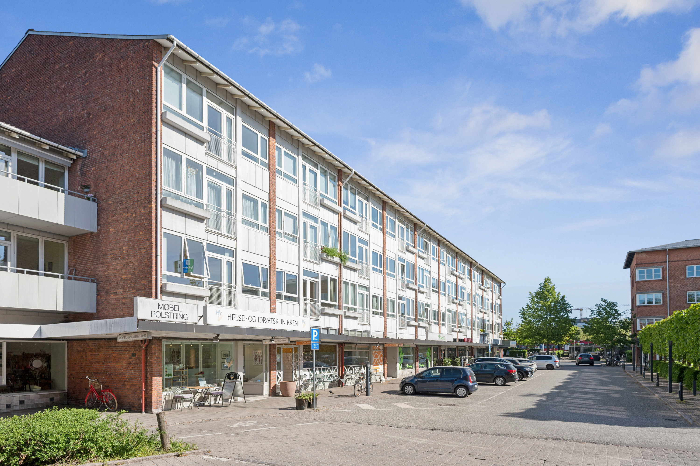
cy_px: 233
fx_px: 437
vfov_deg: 56.1
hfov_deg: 77.3
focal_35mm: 22
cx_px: 350
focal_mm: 22.5
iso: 400
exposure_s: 1/800
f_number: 6.3
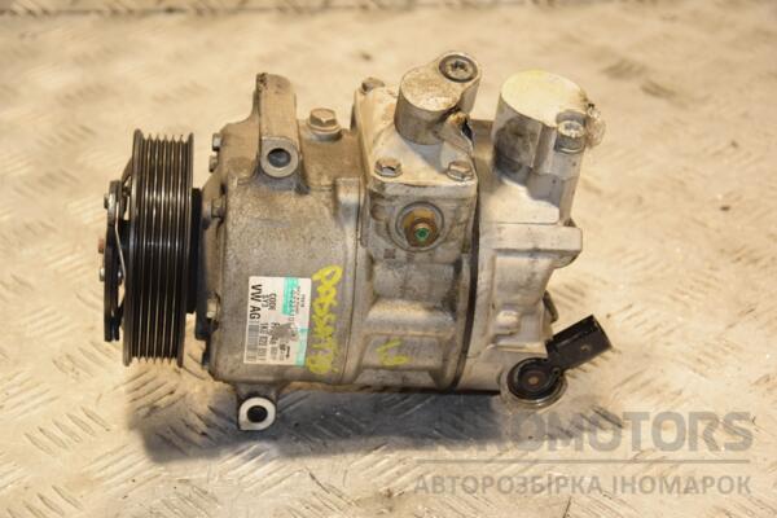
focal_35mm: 87
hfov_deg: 23.4
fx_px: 1878
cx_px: 388
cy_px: 259
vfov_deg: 15.7
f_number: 5
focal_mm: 58
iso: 800
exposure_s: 1/160
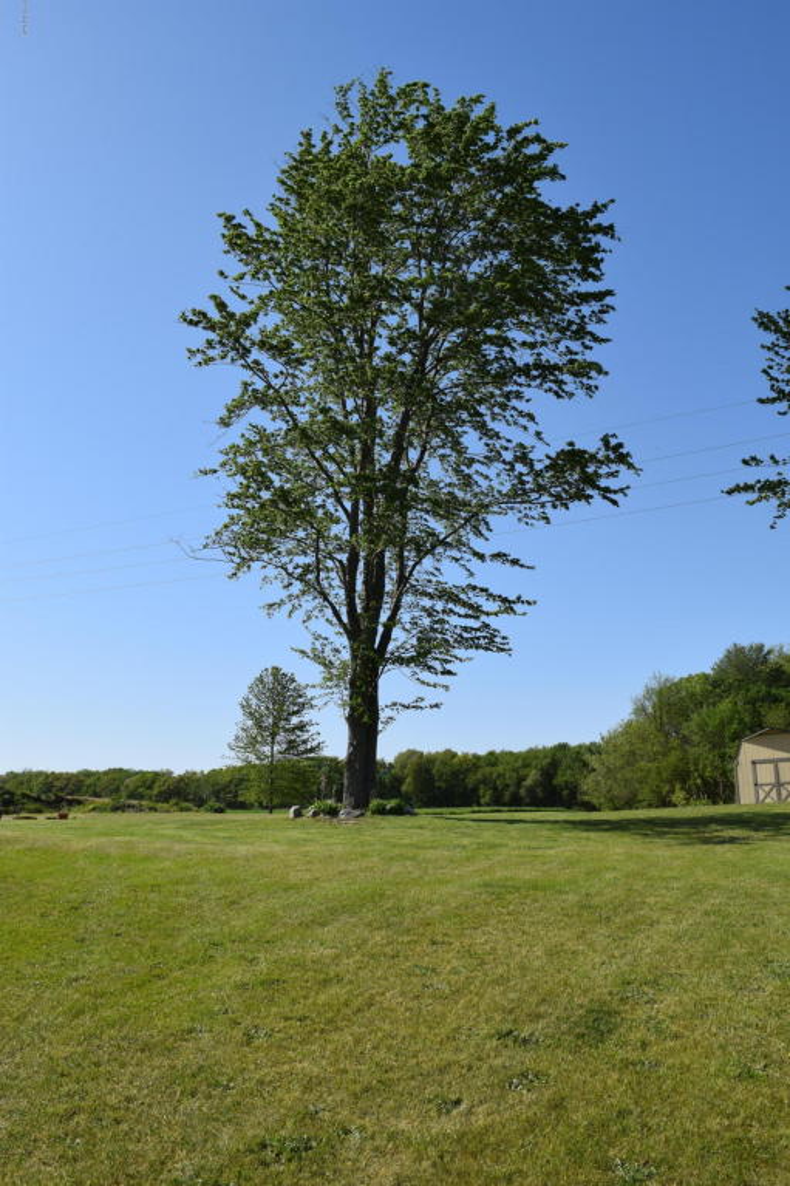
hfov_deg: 47.9
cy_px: 593
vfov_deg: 67.4
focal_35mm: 27
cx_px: 395
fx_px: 889
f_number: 10
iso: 200
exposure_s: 1/400
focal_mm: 18
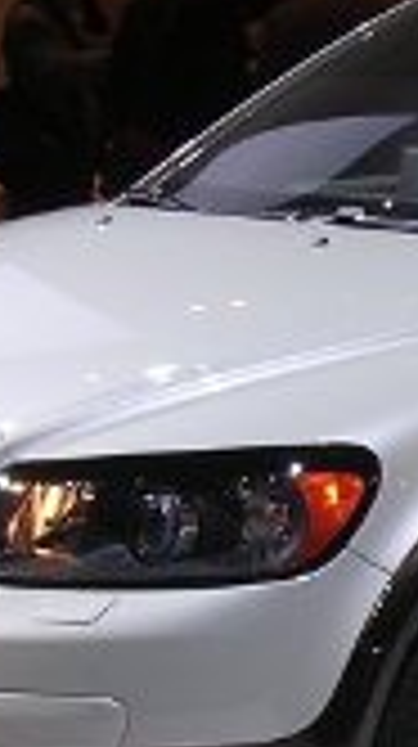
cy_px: 423
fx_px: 3004
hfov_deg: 7.8
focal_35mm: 152
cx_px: 634
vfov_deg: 14.2
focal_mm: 7.1
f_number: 3
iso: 100
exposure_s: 1/68.5
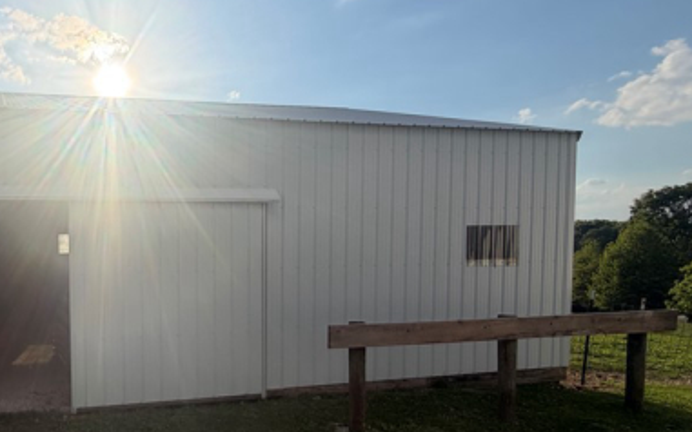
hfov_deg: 62.1
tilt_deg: -2.1
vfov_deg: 47.2
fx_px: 490
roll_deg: +1.5
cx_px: 103
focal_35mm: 26
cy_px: 267
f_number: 2.2
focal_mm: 2.22
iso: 25
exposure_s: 1/1399
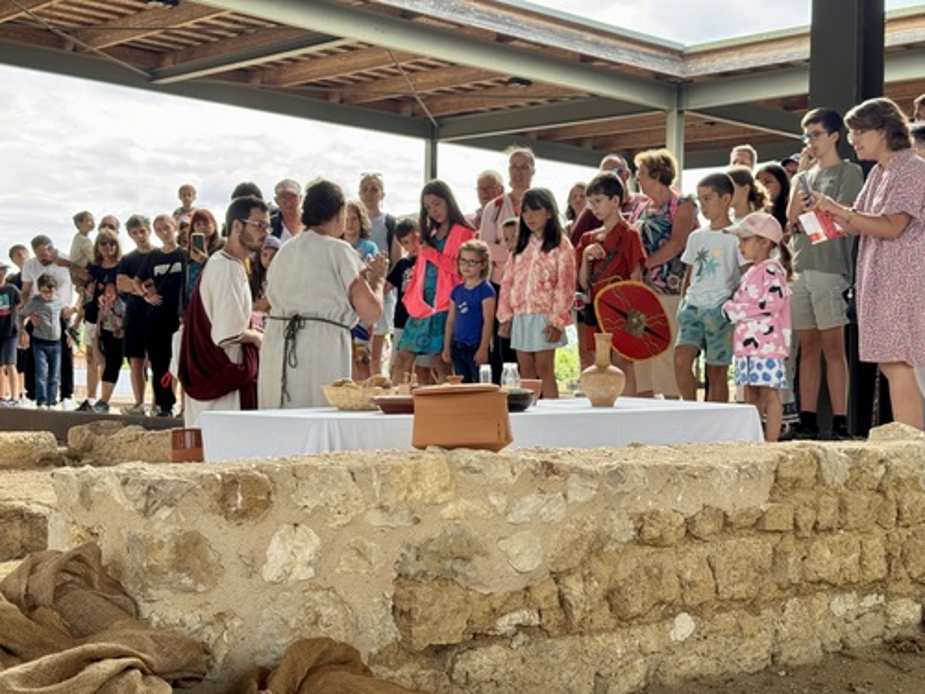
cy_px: 347
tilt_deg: +1.5
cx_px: 462
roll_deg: -1.0
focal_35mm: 48
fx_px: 1283
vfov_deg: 30.3
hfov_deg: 39.7
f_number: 1.78
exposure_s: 1/349
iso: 64
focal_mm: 6.76
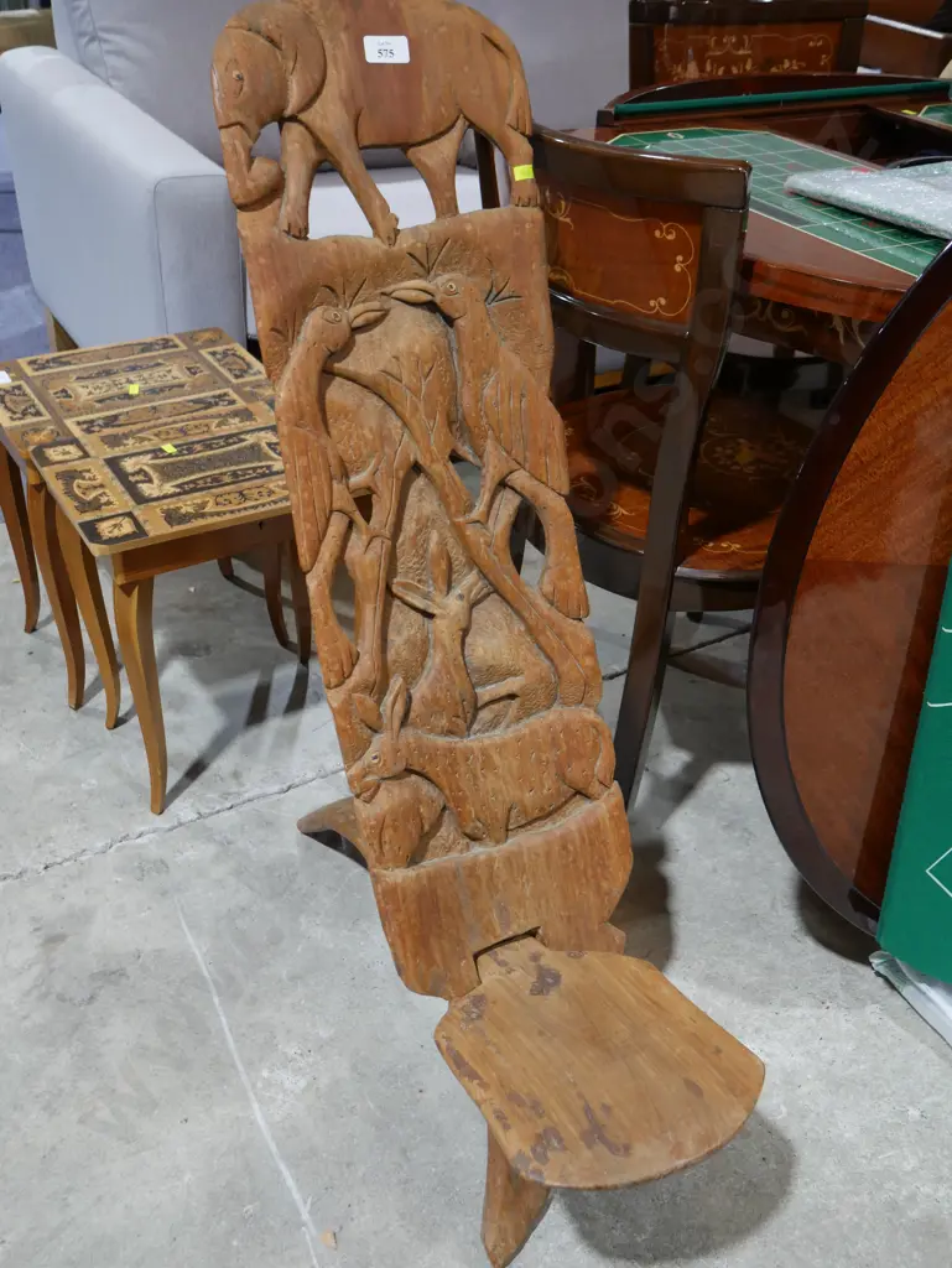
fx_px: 1246
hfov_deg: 41.8
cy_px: 634
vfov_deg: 53.9
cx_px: 476
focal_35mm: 34
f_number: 4
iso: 500
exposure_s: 1/60
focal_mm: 17
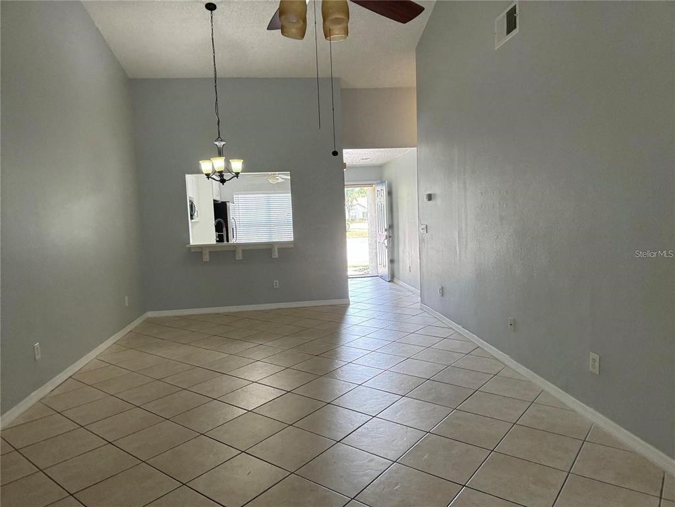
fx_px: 448
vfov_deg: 58.9
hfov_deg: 73.9
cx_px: 338
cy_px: 254
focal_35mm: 23
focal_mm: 2.69
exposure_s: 1/66
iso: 80
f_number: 1.9
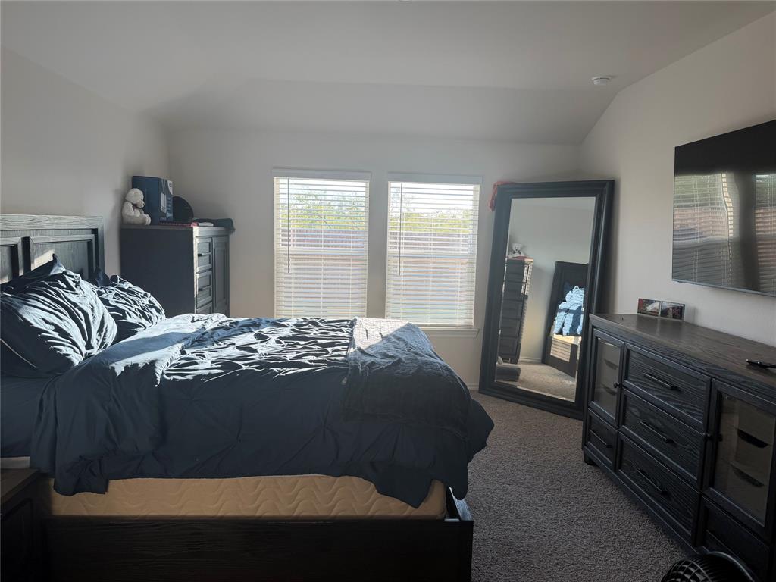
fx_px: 538
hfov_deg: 71.6
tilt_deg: -6.6
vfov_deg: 56.8
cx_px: 388
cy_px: 291
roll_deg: -1.7
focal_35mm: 24
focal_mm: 6.76
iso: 80
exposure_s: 1/210
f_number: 1.78
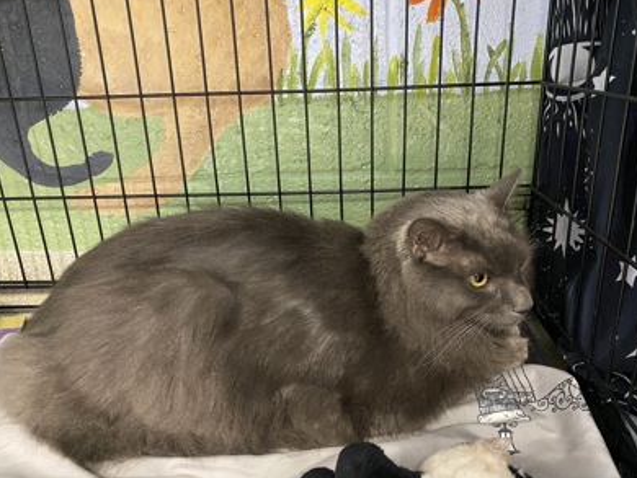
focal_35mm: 28
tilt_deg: -19.7
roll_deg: +1.1
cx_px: 336
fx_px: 516
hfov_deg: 63.4
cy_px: 242
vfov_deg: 49.8
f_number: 1.8
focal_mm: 4.25
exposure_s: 1/30
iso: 640
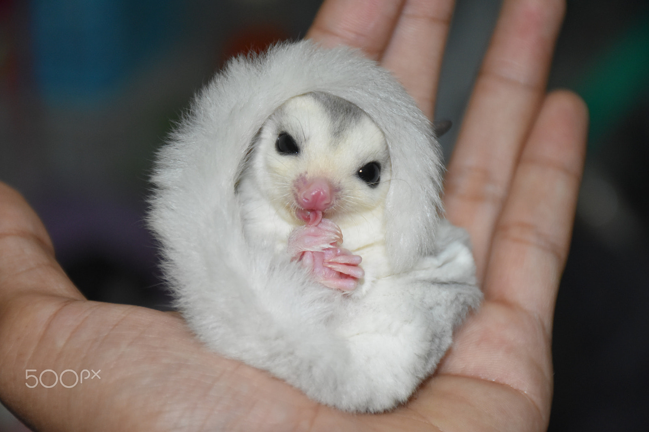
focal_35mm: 142
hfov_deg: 14.4
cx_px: 324
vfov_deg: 9.6
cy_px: 216
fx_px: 2568
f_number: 5.3
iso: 1800
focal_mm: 95
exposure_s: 1/60
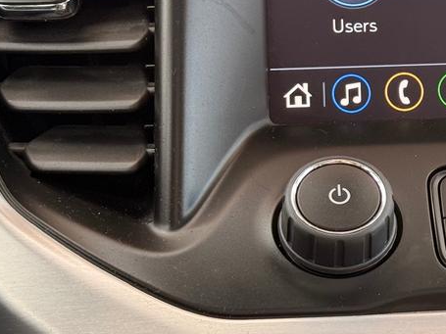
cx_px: 476
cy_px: 21
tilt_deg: -4.8
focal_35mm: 135
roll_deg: -0.3
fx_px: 1739
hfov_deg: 14.3
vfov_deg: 10.9
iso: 80
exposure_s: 1/125
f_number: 1.78
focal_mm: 6.76
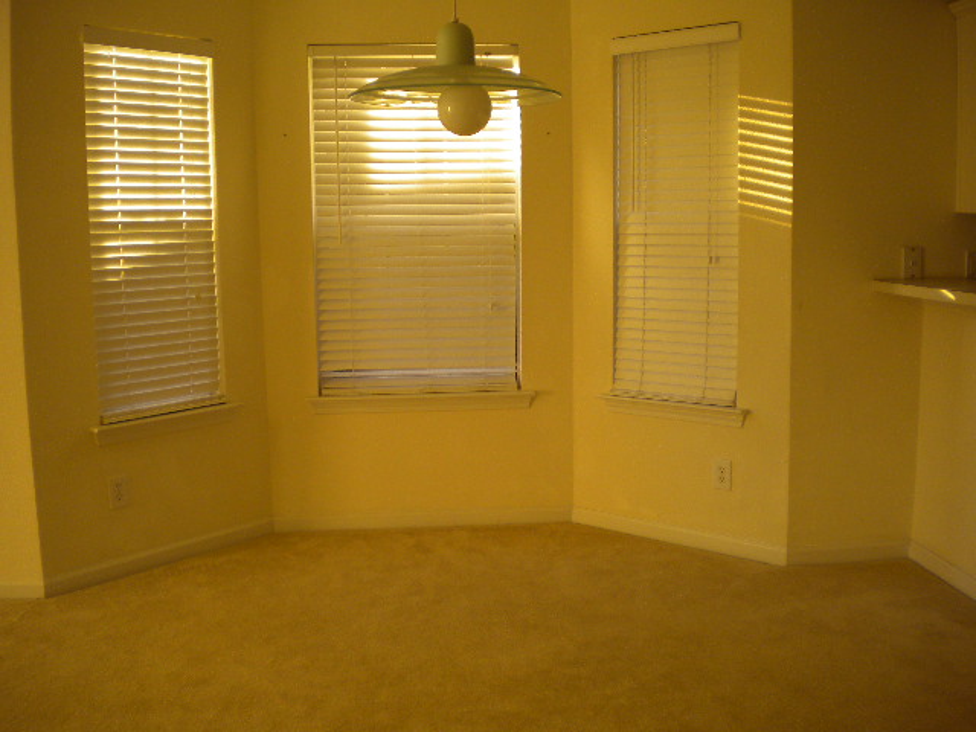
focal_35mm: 35
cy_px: 366
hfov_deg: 52.6
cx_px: 488
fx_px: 987
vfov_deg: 40.7
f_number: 3.1
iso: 80
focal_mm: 6.3
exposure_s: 1/127
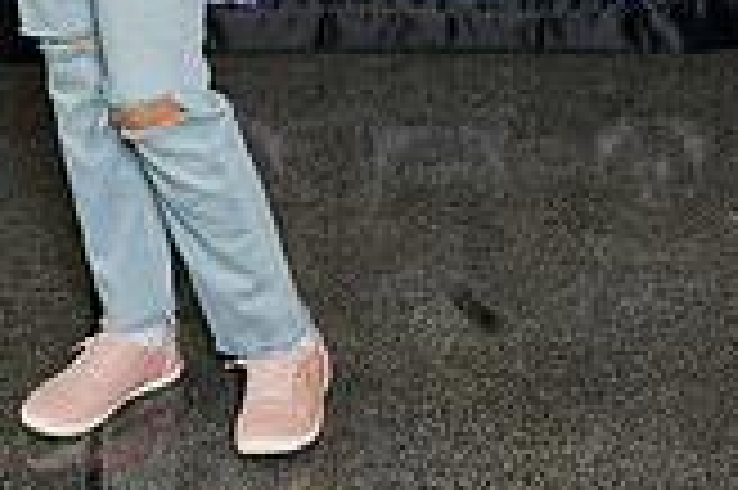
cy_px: -373
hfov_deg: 17.3
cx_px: 171
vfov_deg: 10.9
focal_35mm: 118
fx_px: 2417
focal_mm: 43
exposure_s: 1/125
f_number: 8
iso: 800
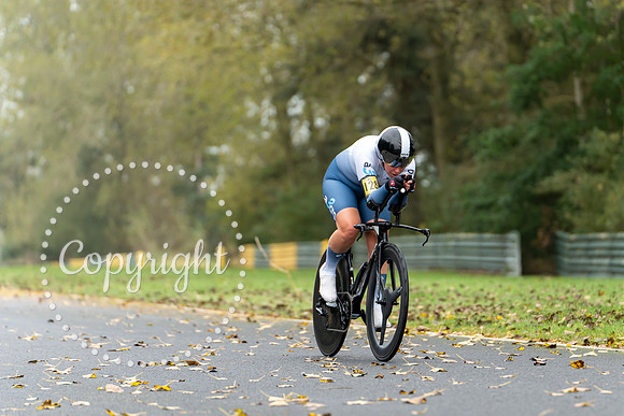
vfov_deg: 6.7
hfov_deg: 10.1
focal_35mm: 204
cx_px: 391
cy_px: 211
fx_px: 3539
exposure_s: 1/1000
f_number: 2.8
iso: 640
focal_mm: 157
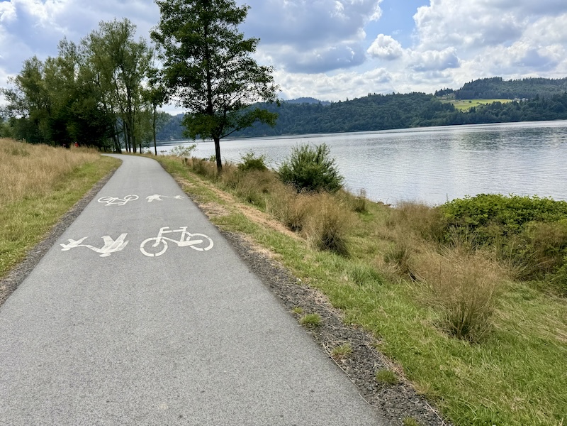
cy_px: 213
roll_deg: +2.2
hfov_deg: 71.6
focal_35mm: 24
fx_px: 393
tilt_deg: -9.8
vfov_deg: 56.8
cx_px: 284
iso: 80
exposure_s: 1/3413
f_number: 1.78
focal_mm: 6.76
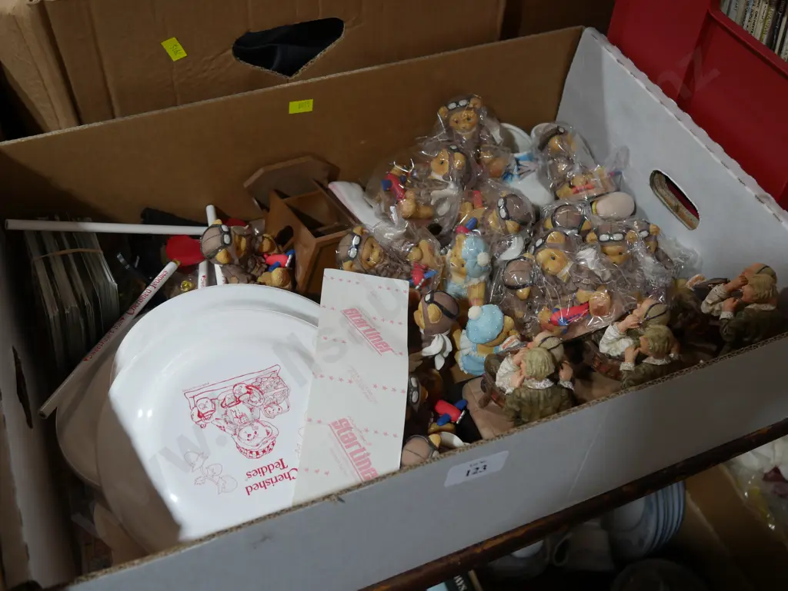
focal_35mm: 38
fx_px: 865
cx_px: 394
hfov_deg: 49.0
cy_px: 296
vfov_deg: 37.8
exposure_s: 1/60
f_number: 4.1
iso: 320
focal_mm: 19
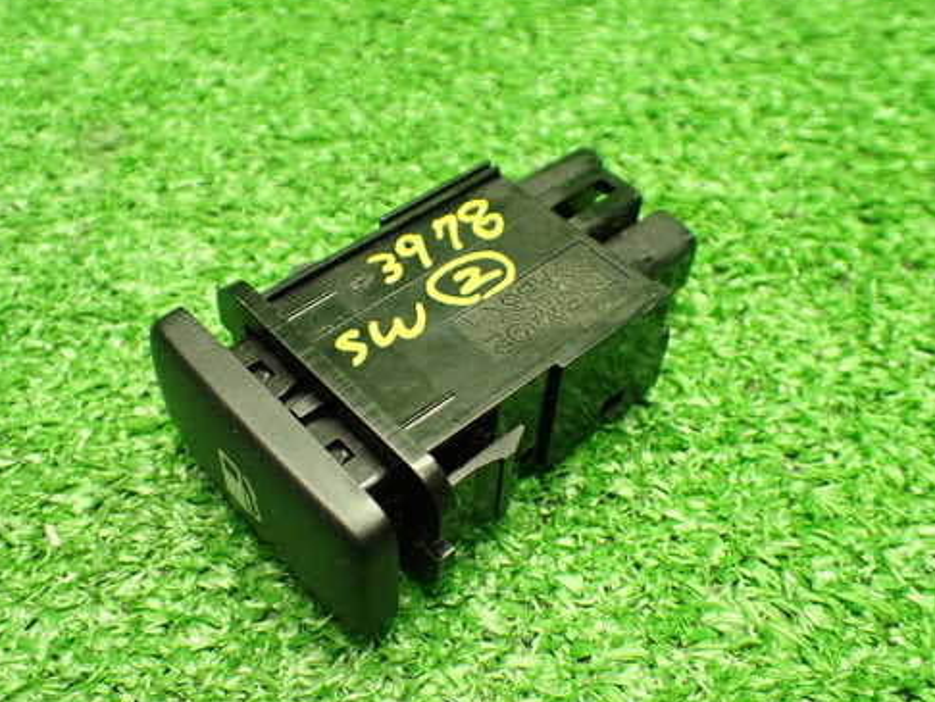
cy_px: 373
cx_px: 435
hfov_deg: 50.1
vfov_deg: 38.7
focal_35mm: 37
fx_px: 1000
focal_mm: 5.4
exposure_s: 1/60
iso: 800
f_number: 2.3
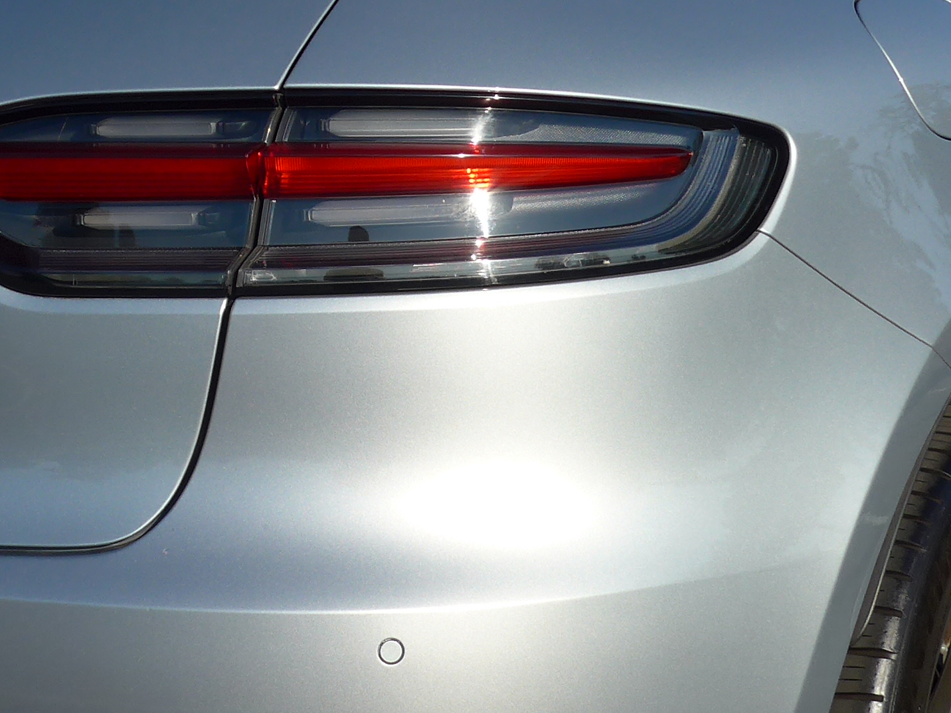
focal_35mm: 81
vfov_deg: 18.2
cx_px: 357
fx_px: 2225
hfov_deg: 24.1
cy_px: 373
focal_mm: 6
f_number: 2.8
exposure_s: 1/1600
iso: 80
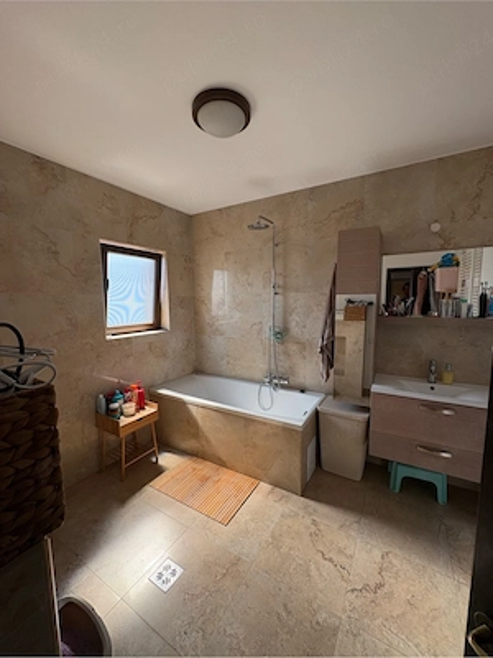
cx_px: 246
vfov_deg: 102.1
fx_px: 266
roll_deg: +0.9
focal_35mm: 14
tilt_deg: -5.2
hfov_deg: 85.7
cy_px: 329
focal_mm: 2.22
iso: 100
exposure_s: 1/130
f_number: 2.2
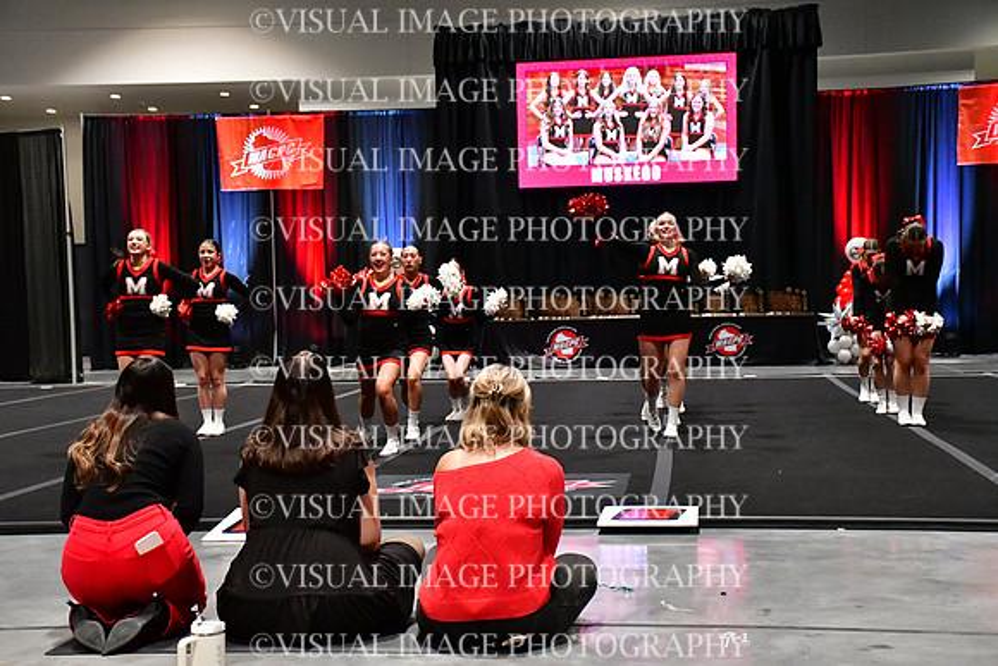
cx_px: 499
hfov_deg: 35.0
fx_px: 1580
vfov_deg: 23.8
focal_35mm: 57
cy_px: 333
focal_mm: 38
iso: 5600
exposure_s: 1/400
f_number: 4.2
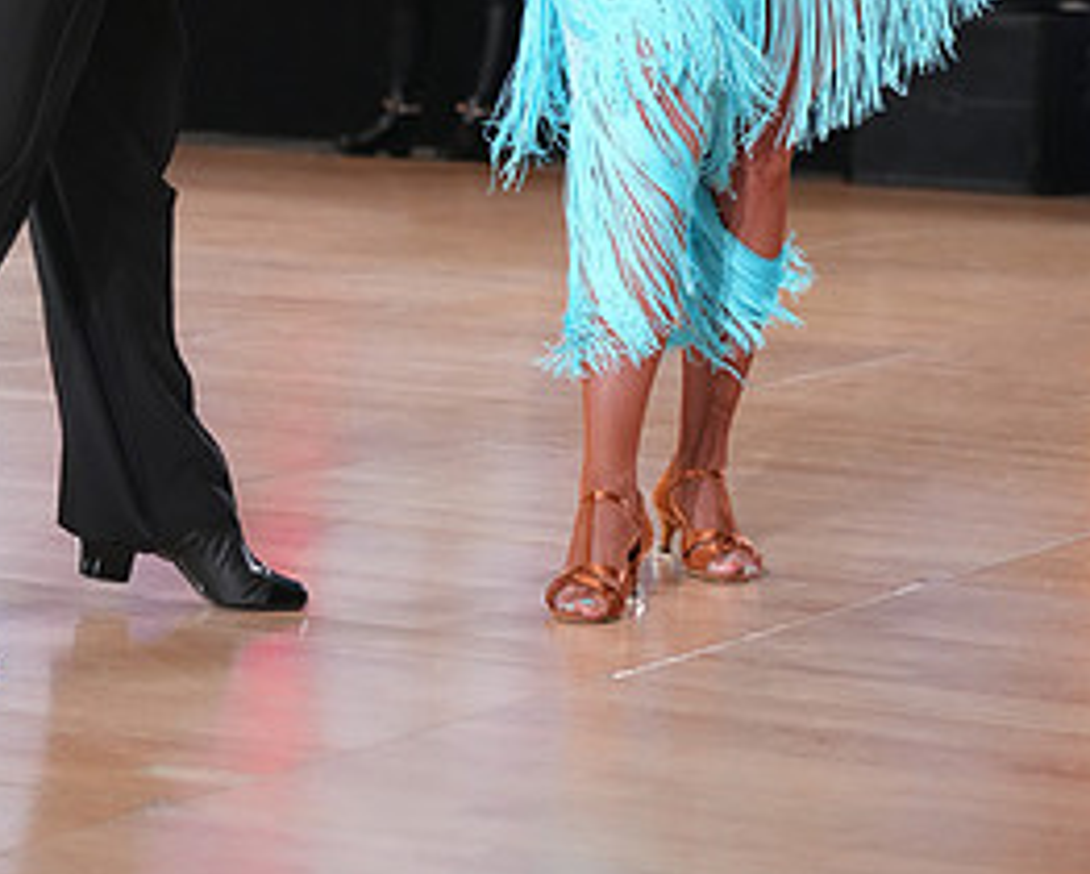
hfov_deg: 11.9
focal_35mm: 162
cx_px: 514
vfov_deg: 9.4
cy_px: -262
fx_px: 5230
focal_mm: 78
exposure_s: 1/500
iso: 4000
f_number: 4
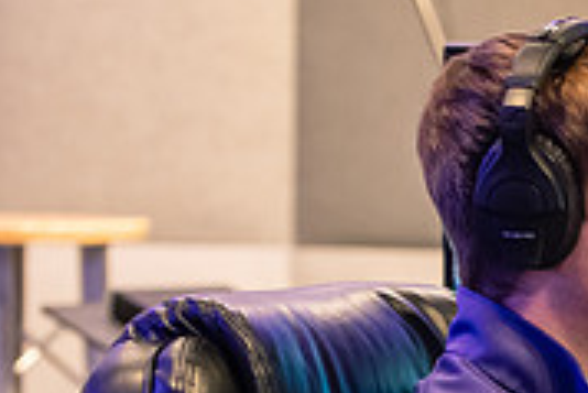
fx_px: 3727
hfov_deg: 8.9
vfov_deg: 6.0
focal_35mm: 228
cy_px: 441
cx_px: 770
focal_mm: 70
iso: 2500
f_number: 2.8
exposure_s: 1/80
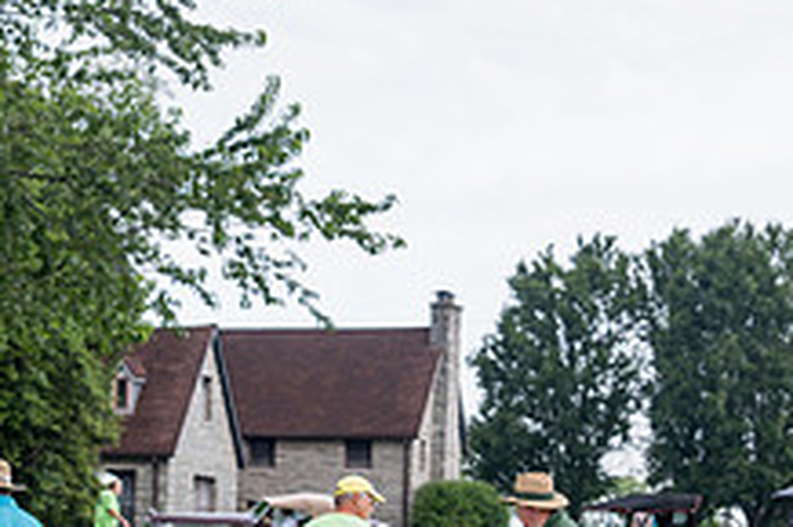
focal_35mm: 133
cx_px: 182
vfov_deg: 10.2
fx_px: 2927
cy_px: 594
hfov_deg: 15.3
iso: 200
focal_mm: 50
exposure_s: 1/125
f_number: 3.5
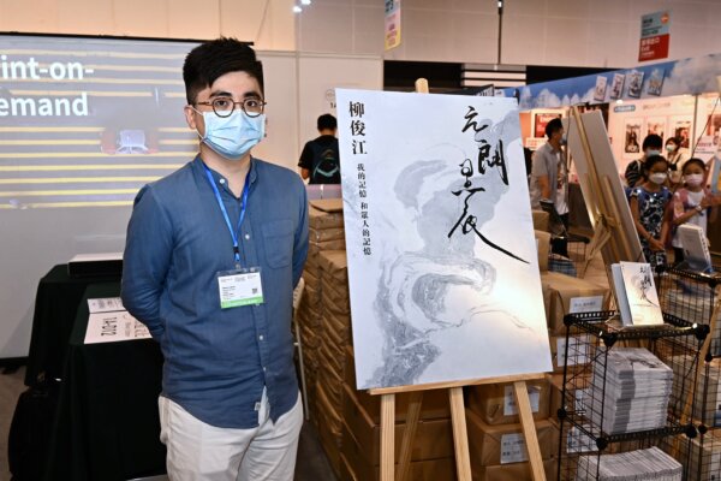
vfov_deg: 42.3
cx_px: 360
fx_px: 621
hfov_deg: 60.3
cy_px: 240
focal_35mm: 31
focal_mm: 31
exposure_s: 1/80
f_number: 7.1
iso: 2200
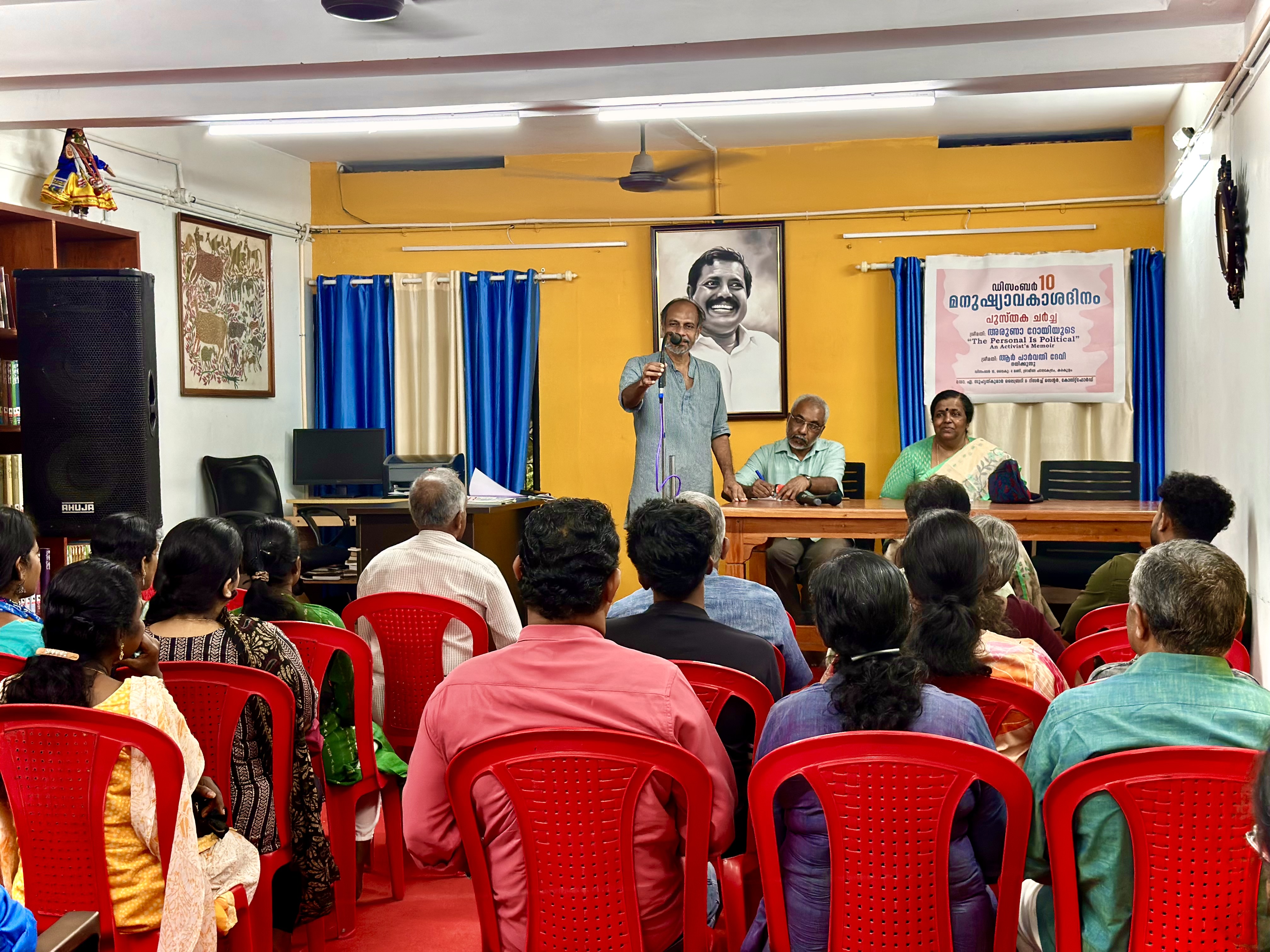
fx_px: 1761
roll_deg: +0.6
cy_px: 476
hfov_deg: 39.7
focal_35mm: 48
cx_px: 635
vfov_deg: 30.3
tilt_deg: -1.9
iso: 160
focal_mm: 6.86
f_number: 1.78
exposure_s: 1/50
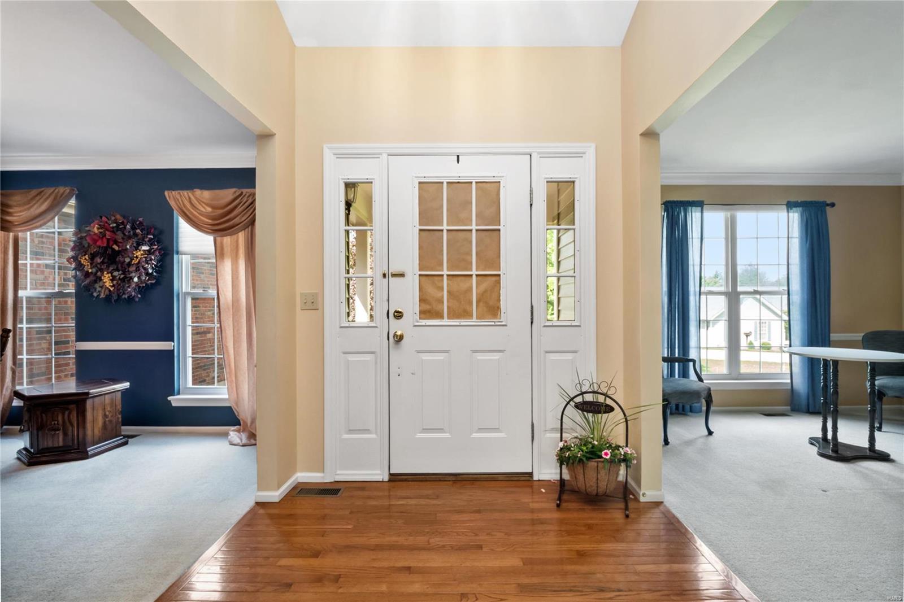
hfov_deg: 96.7
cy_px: 301
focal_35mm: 16
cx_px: 452
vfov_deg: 73.7
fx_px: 402
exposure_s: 1/1.67
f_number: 10
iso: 400
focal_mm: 8
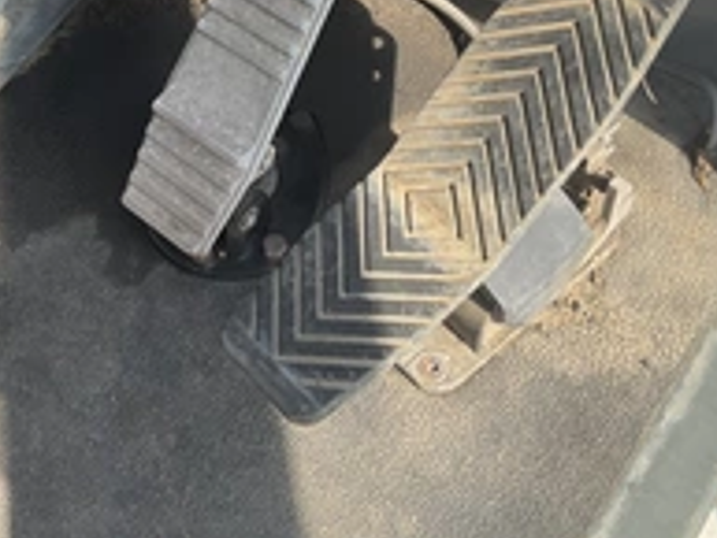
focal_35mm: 60
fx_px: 1244
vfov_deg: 23.6
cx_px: 193
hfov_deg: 31.7
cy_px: 22
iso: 25
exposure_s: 1/305
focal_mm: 3
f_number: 1.8
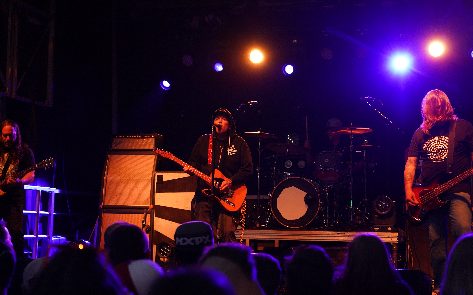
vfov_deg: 21.0
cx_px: 236
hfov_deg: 33.0
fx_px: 799
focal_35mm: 62
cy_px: 156
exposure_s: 1/160
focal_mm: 60
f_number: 4
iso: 6400
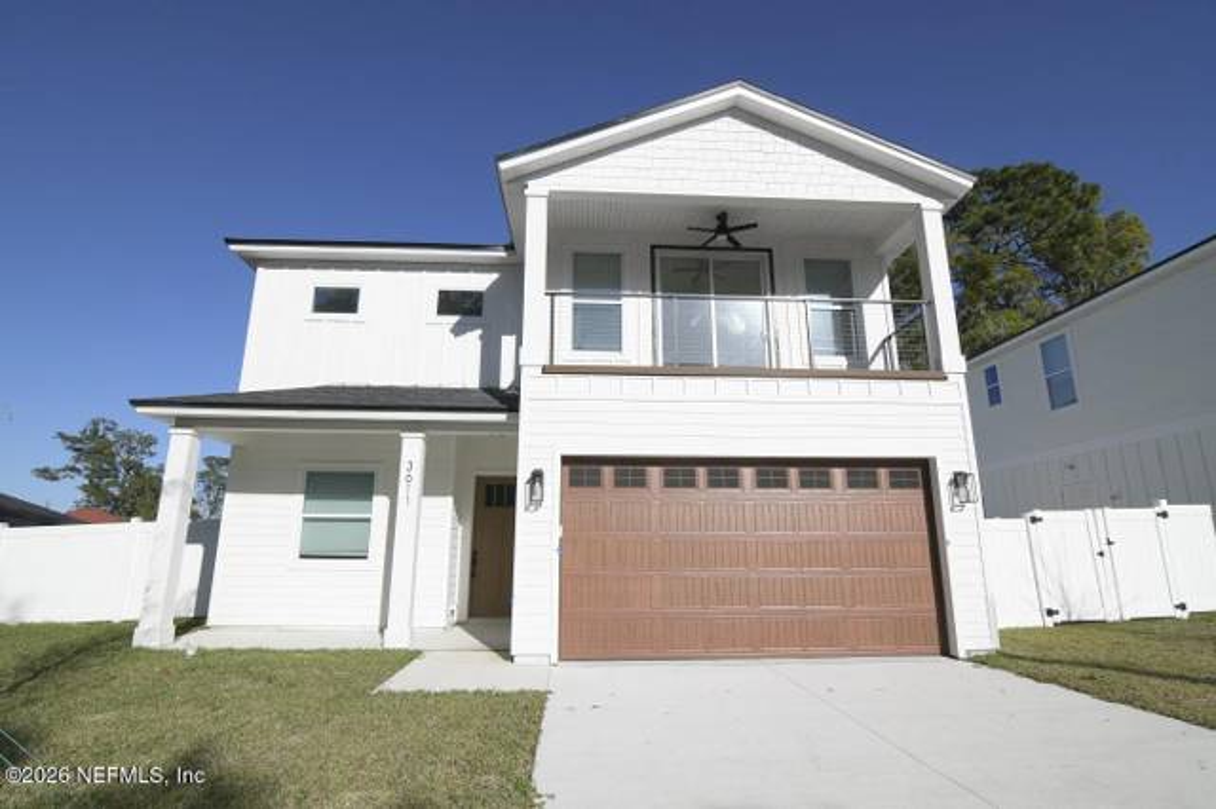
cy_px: 404
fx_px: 540
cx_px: 608
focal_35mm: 16
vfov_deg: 73.7
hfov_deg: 96.8
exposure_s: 1/400
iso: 125
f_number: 8
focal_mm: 11
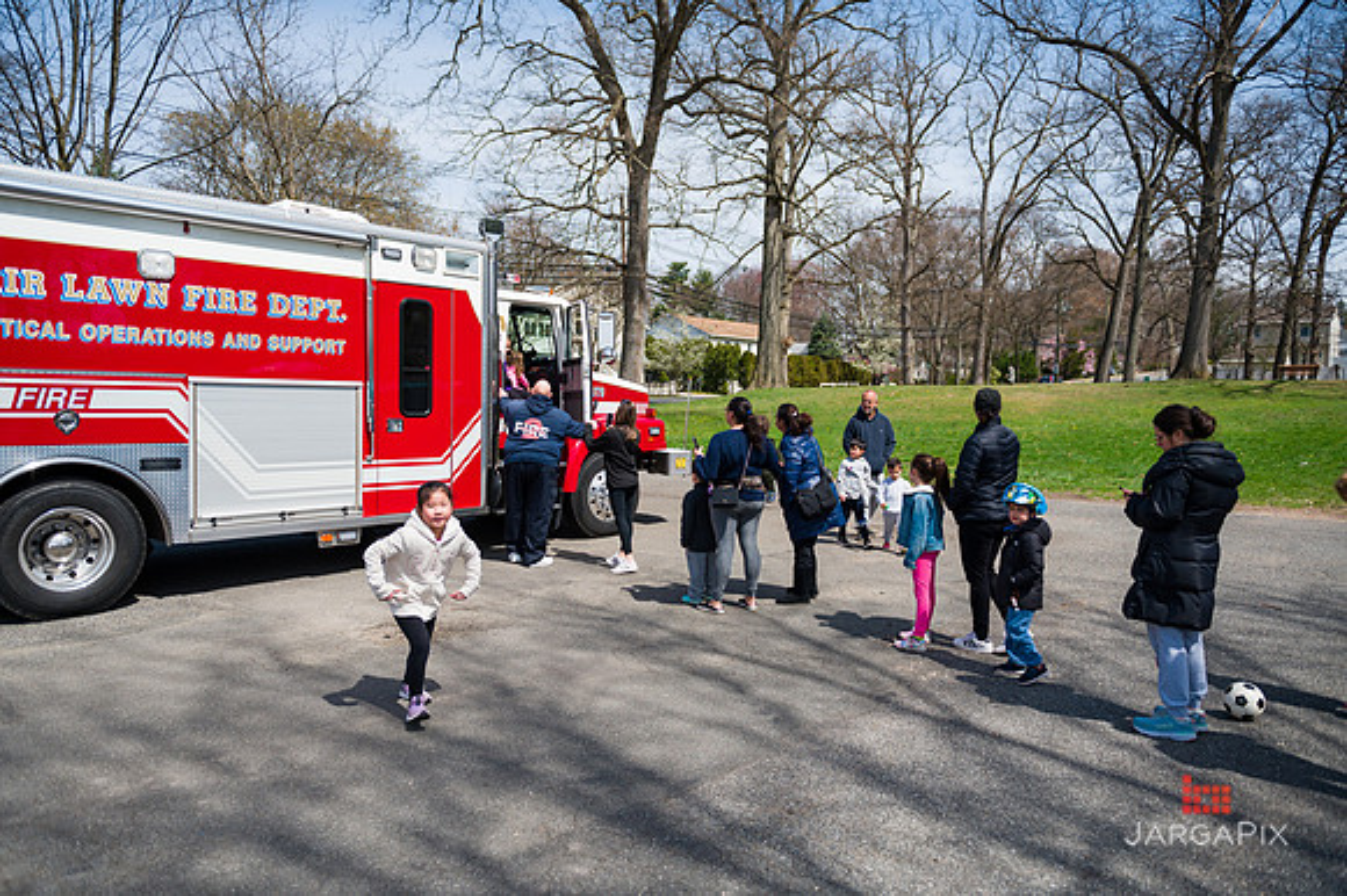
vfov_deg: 53.1
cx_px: 674
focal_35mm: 24
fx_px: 897
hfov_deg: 73.8
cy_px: 448
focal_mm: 24
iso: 200
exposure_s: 1/4000
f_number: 4
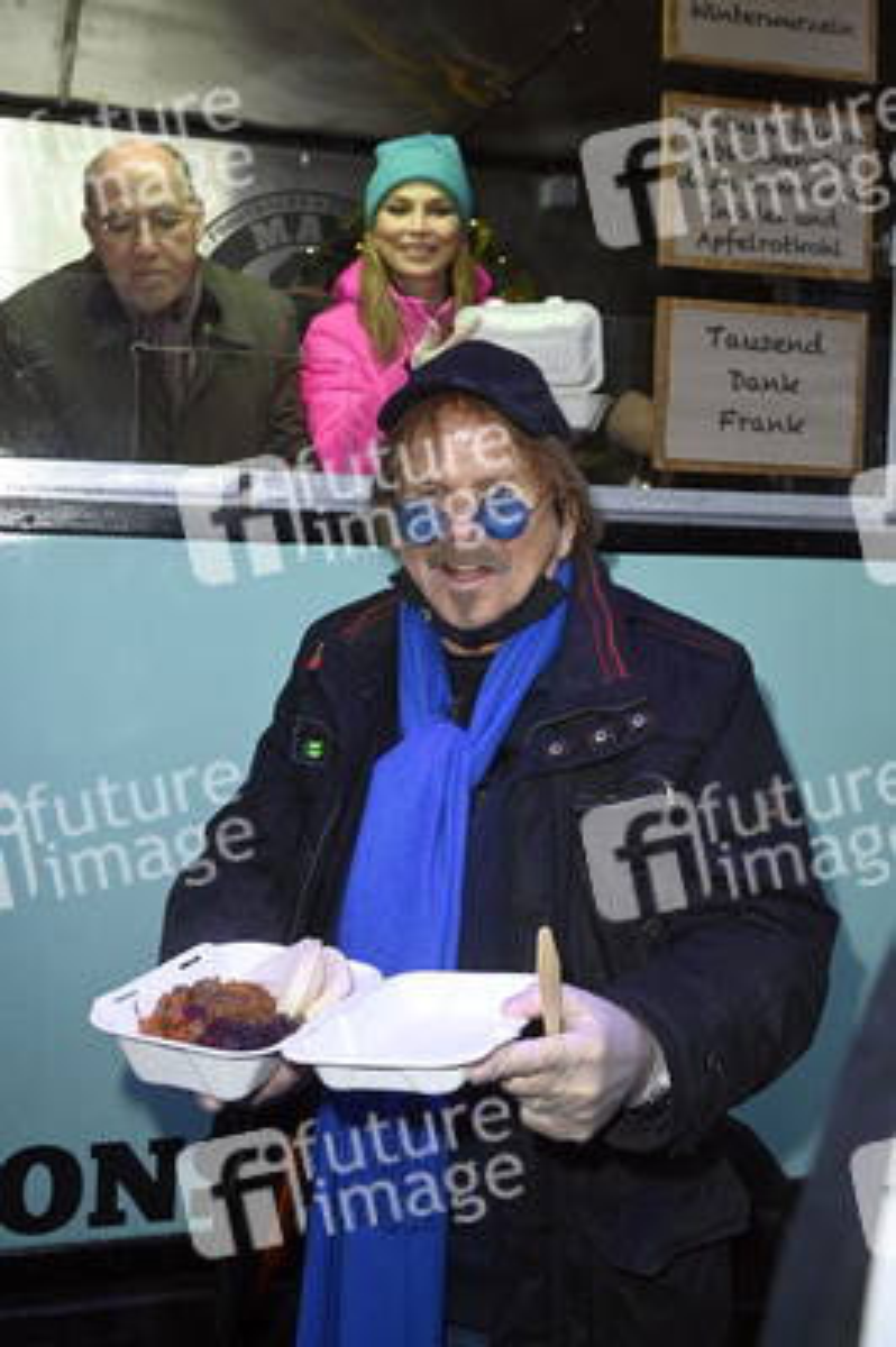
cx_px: 448
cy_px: 674
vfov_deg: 54.5
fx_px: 1309
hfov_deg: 37.8
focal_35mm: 35
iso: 2000
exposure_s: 1/125
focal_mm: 35
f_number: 5.6
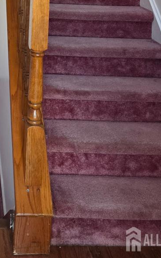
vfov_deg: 27.9
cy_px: -69
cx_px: -12
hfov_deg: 20.1
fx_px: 435
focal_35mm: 62
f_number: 1.7
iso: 200
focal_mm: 6.3
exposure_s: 1/120
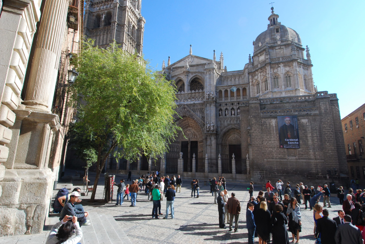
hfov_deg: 85.4
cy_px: 122
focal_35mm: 20
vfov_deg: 63.4
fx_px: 198
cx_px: 182
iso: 400
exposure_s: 1/125
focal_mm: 13
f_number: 14
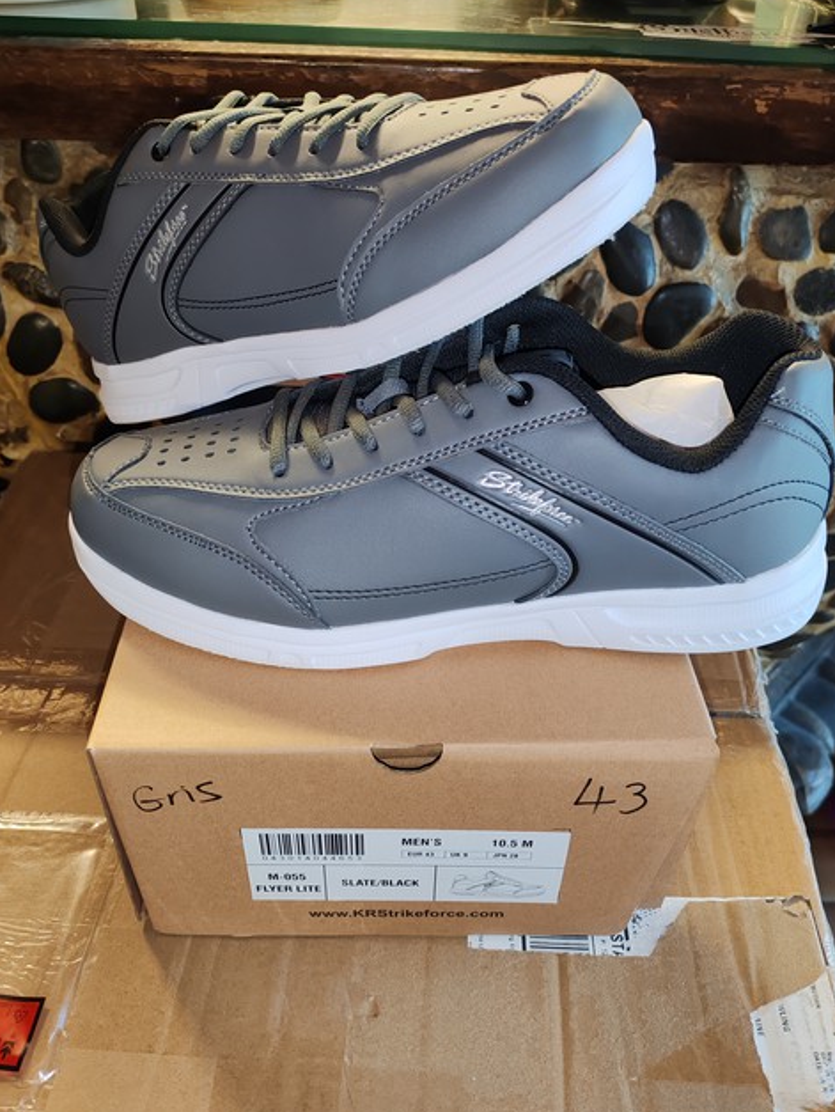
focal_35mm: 28
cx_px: 429
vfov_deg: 63.4
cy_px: 550
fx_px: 900
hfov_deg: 49.8
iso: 1250
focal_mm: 6.12
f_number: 1.9
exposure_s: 1/50
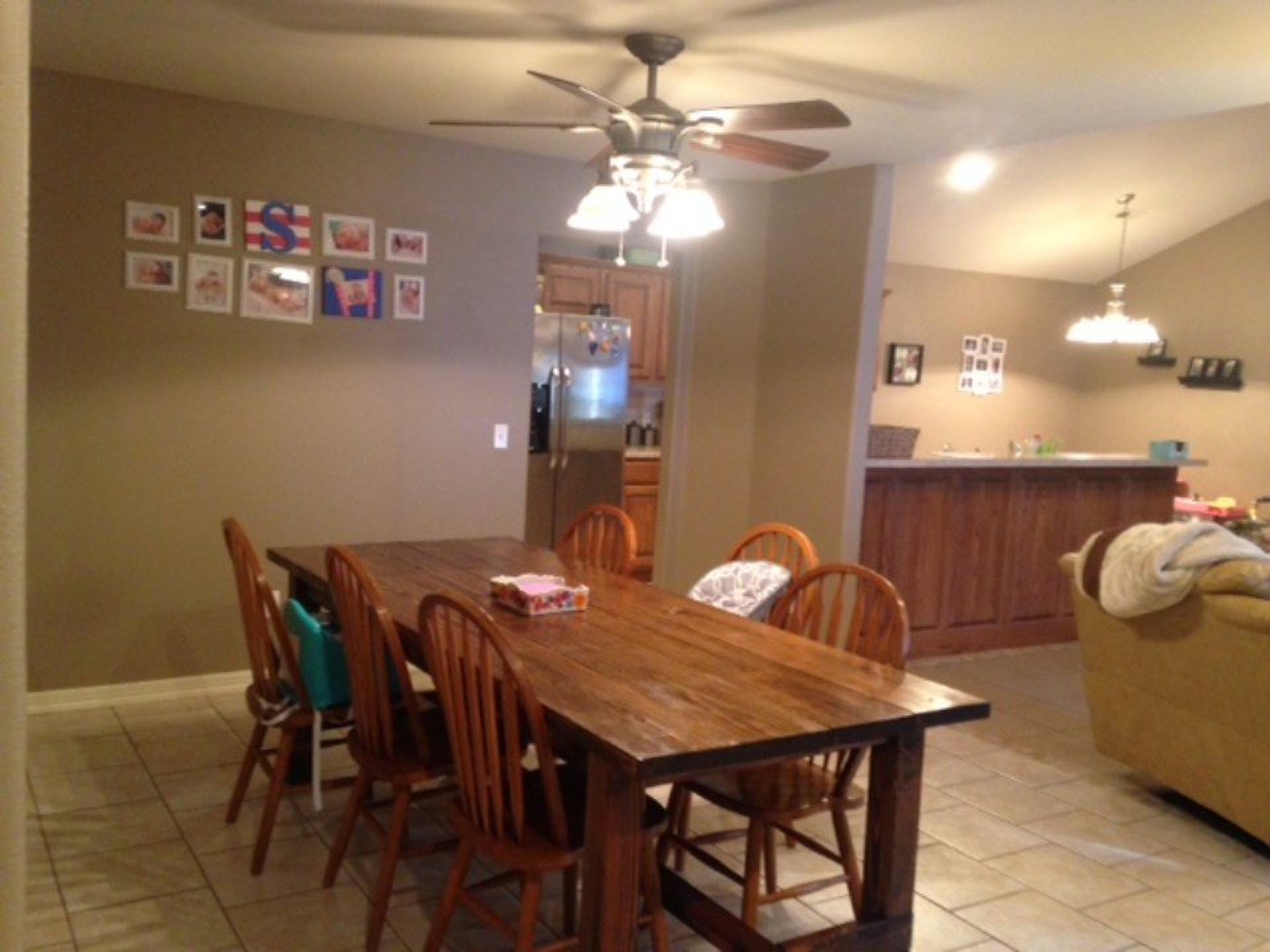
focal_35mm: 33
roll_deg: -2.5
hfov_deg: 55.4
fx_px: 1211
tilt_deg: -5.3
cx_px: 635
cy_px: 476
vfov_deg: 42.9
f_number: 2.4
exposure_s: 1/20
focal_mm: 4.12
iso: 250
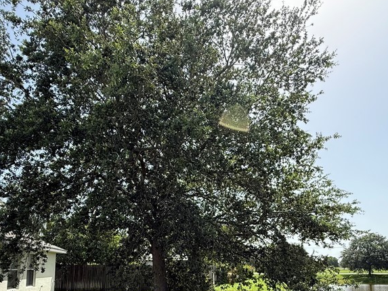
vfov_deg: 51.0
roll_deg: +0.6
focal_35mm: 25
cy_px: 239
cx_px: 202
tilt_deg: +5.3
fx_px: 280
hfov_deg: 69.3
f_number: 2.2
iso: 64
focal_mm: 2.22
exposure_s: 1/901
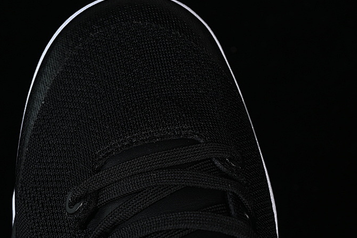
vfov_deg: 11.3
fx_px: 1200
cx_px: 138
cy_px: 165
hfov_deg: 16.9
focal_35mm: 121
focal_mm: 50
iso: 160
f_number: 6.3
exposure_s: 1/60
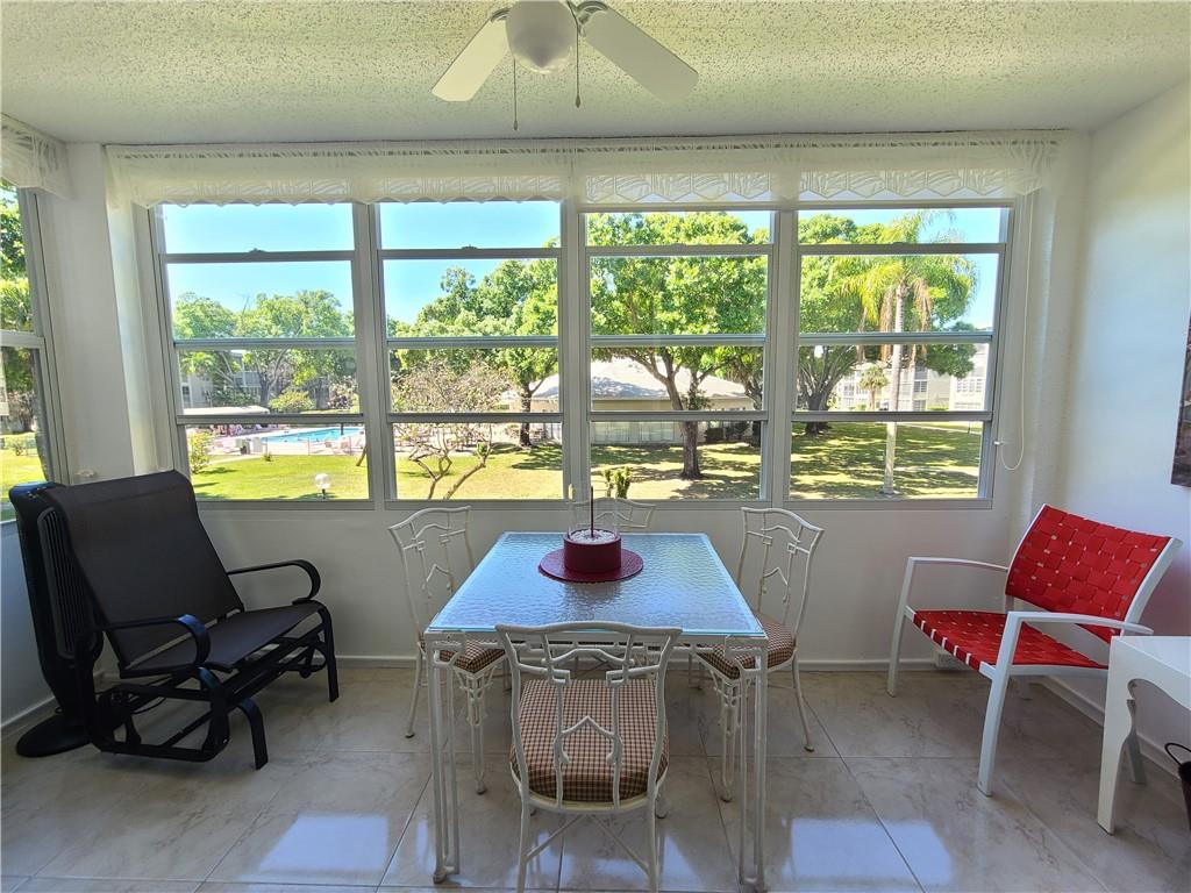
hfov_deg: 106.2
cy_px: 446
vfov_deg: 89.9
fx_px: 447
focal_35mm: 13
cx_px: 596
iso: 64
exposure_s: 1/120
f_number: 2.2
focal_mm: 2.2
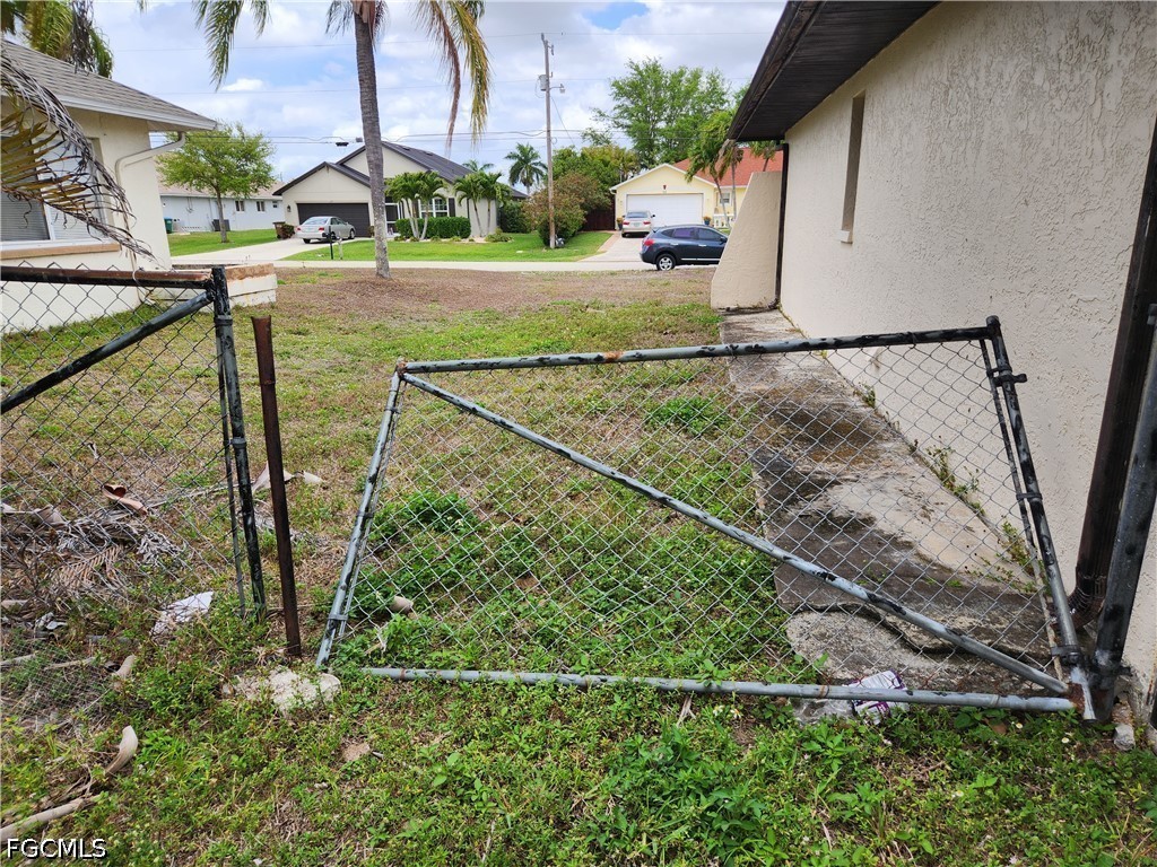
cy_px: 434
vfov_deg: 58.9
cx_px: 578
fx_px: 769
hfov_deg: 73.9
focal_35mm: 23
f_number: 1.8
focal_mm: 5.4
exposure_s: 1/1050
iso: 20
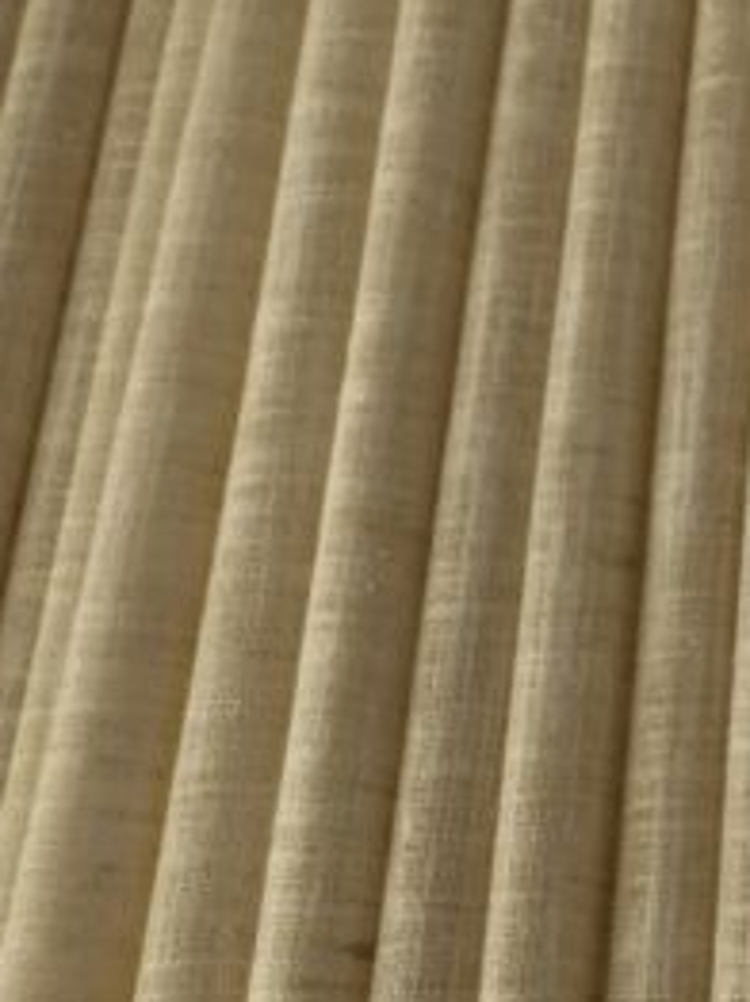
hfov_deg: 14.6
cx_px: 1312
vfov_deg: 20.6
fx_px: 2604
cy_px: -138
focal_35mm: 90
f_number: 1.8
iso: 25
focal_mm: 6.4
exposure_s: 1/180
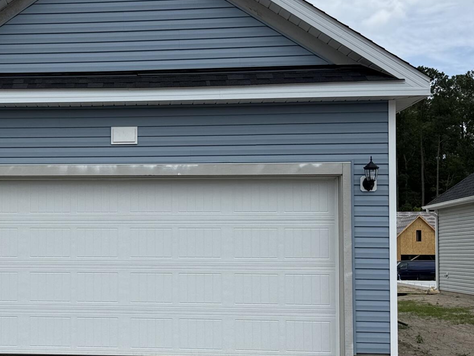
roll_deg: -0.5
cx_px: 57
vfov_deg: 24.0
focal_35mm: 61
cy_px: 208
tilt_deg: +2.8
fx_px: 835
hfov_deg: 30.4
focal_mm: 6.76
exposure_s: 1/5319
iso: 80
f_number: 1.78
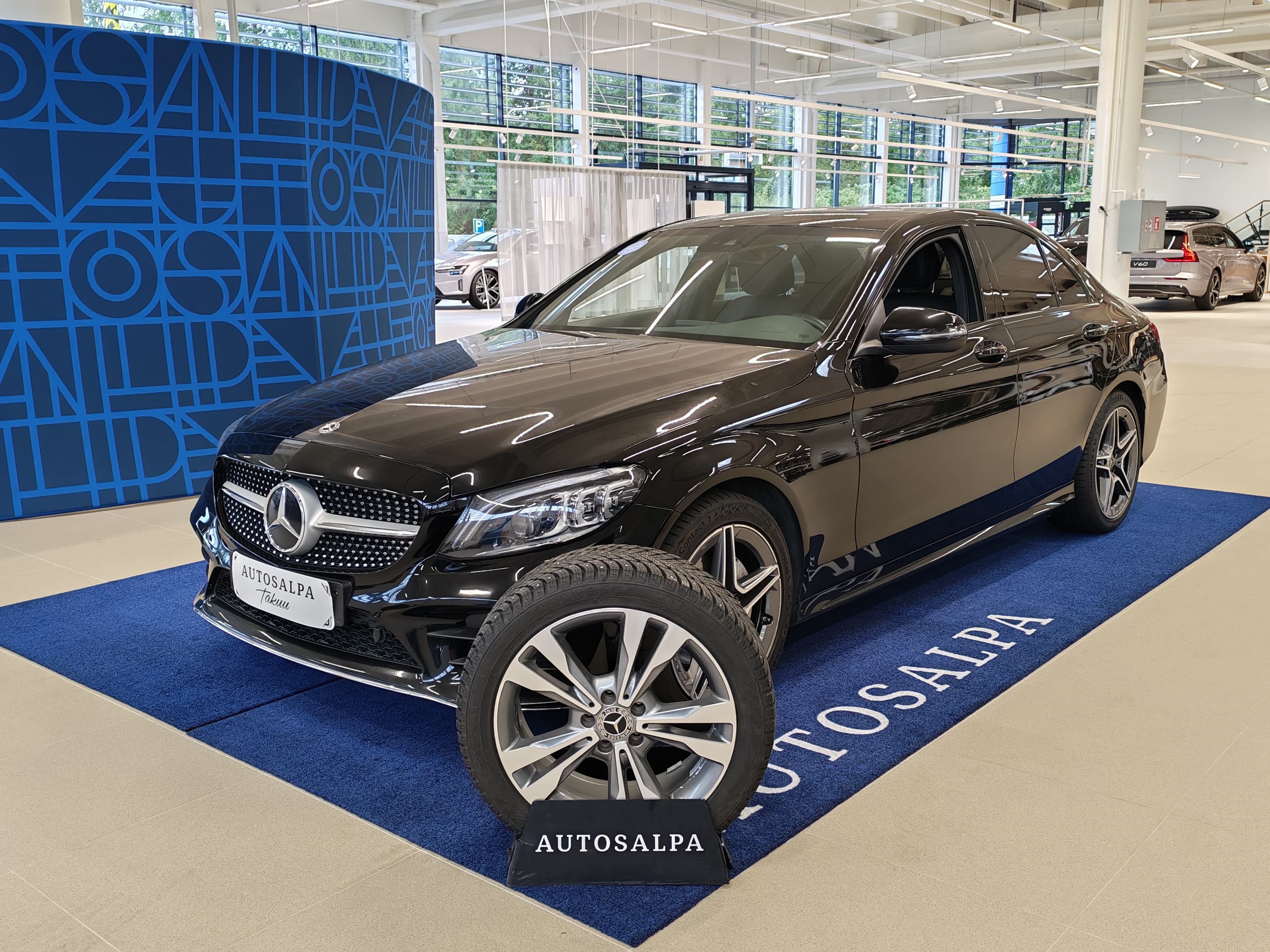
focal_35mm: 34
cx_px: 635
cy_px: 476
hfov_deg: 54.0
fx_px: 1247
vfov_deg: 41.8
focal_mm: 6.12
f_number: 1.9
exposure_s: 1/100
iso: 290
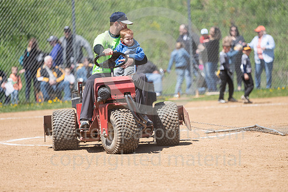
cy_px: 82
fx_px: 1842
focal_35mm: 230
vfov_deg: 6.0
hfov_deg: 8.9
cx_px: 148
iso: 200
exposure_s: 1/2500
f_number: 2.8
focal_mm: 200
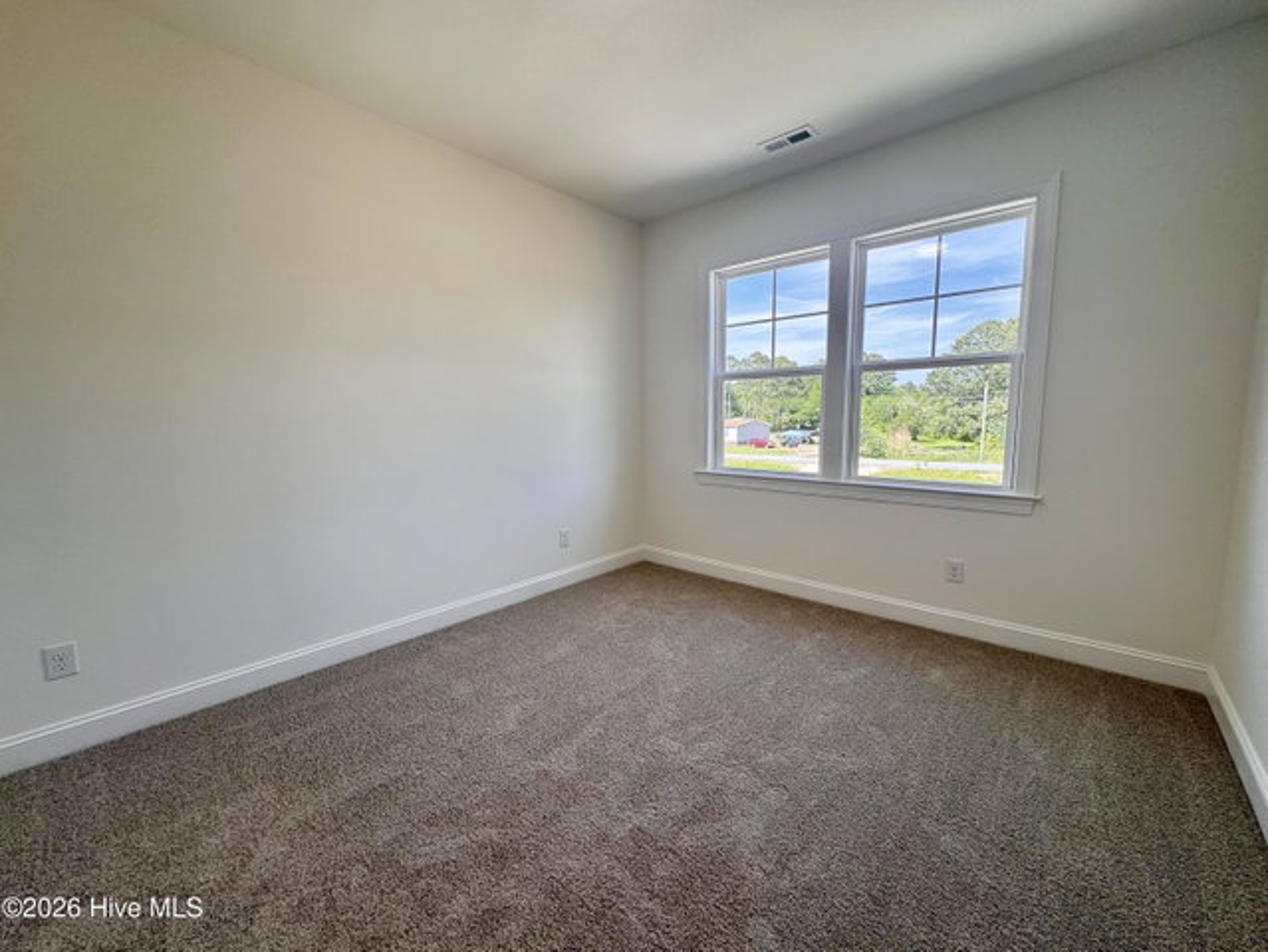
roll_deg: +0.7
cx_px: 634
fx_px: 513
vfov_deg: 85.7
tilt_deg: -7.4
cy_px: 476
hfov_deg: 102.0
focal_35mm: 14
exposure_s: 1/179
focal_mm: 2.22
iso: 40
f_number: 2.2
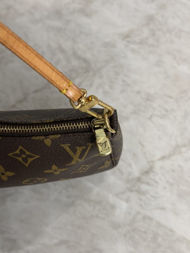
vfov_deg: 39.7
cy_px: 126
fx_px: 351
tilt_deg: -57.9
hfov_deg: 30.3
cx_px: 95
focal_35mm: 48
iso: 50
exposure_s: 1/60
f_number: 1.78
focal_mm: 6.76
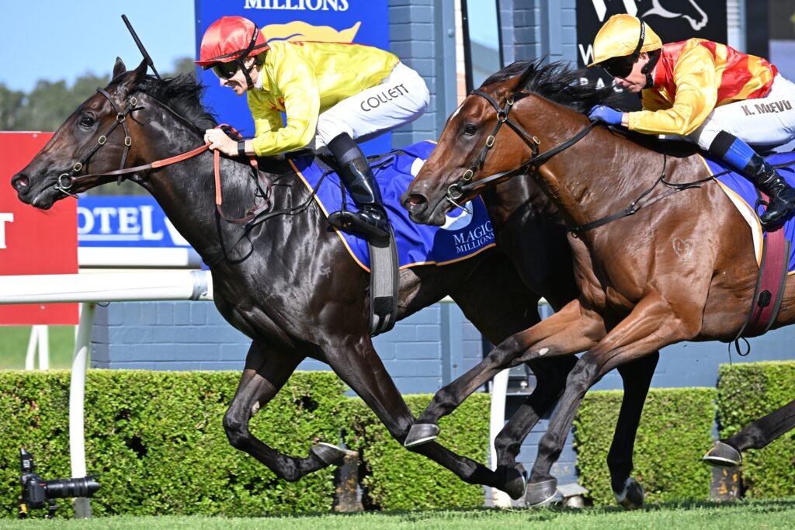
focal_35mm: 230
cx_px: 398
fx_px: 5080
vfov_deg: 6.0
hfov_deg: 8.9
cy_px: 265
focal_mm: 230
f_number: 7.1
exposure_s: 1/2000
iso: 800
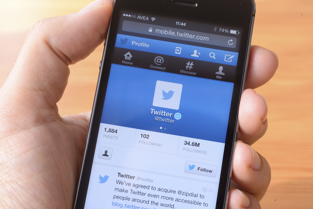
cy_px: 104
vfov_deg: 22.6
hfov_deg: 33.4
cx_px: 156
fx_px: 522
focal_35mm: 60
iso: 200
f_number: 16
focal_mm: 60
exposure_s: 1/15
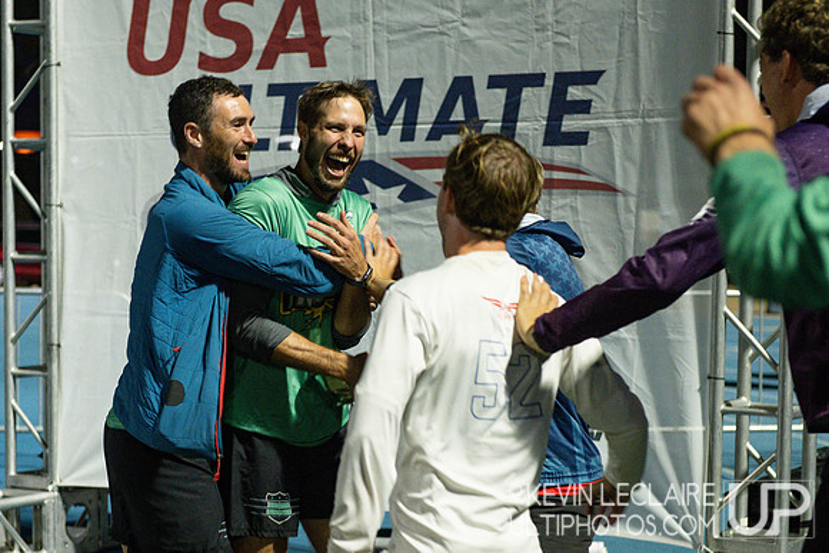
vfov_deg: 15.1
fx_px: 2086
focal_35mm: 91
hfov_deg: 22.4
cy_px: 358
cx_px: 331
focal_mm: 70
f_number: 4
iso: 6400
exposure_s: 1/320
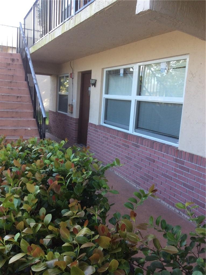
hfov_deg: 44.0
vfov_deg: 56.9
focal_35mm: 32
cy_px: 138
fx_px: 255
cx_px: 103
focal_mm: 3.3
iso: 32
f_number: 2.4
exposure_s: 1/129
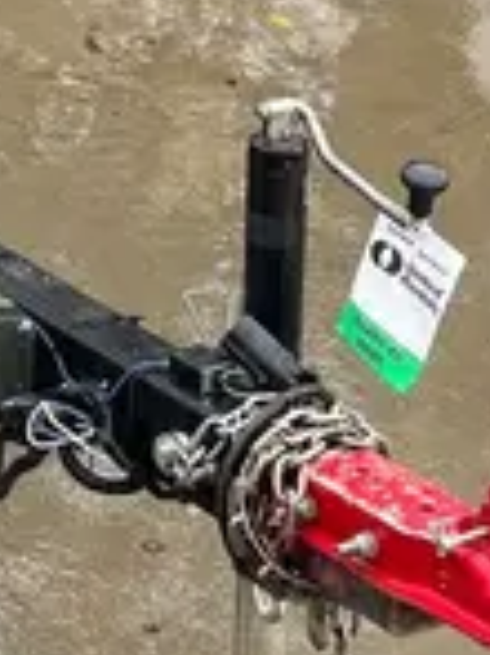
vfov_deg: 14.9
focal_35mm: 130
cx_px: -272
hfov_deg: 10.9
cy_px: -33
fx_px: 2457
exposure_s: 1/527
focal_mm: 5.1
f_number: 1.6
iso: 50
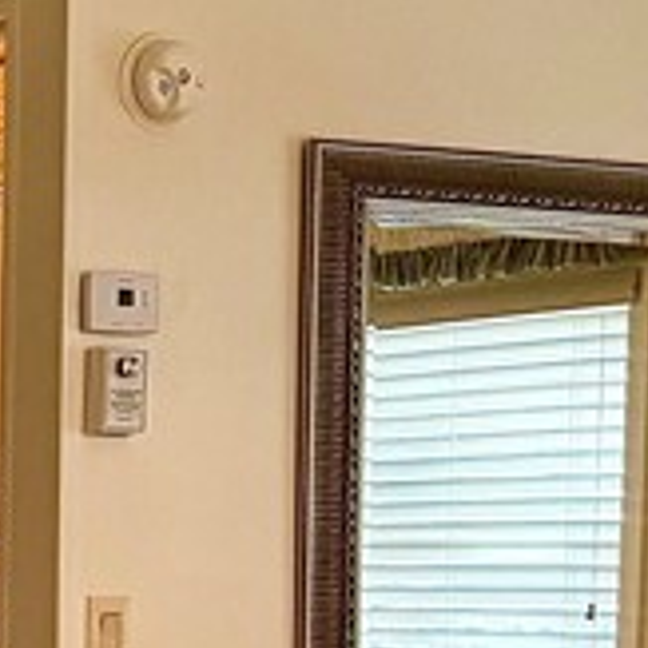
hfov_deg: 11.2
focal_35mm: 133
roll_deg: +0.8
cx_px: -843
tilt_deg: -2.2
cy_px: 791
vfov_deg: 12.8
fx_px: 2817
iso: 100
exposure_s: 1/246
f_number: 1.78
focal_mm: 6.76
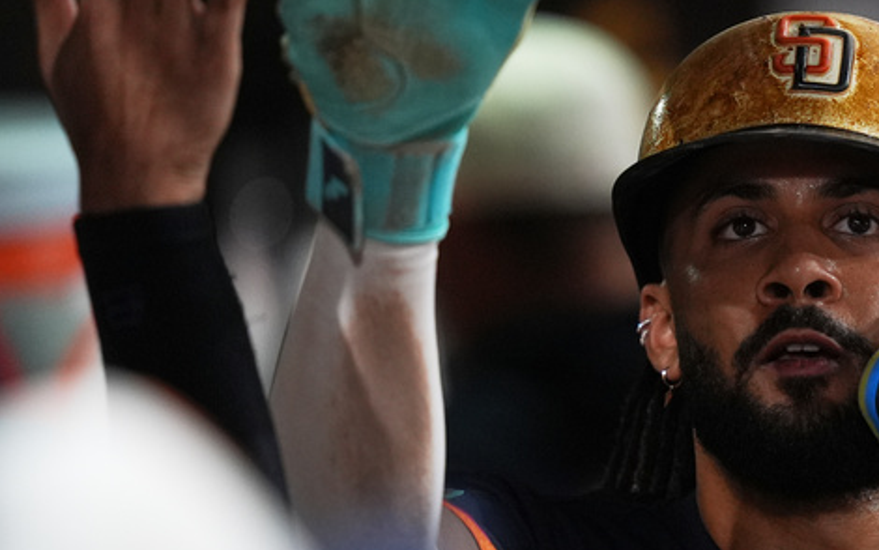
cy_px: 363
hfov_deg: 2.4
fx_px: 21254
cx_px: 733
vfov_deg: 1.5
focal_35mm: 887
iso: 2500
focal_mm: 400
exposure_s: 1/1250
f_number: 2.8
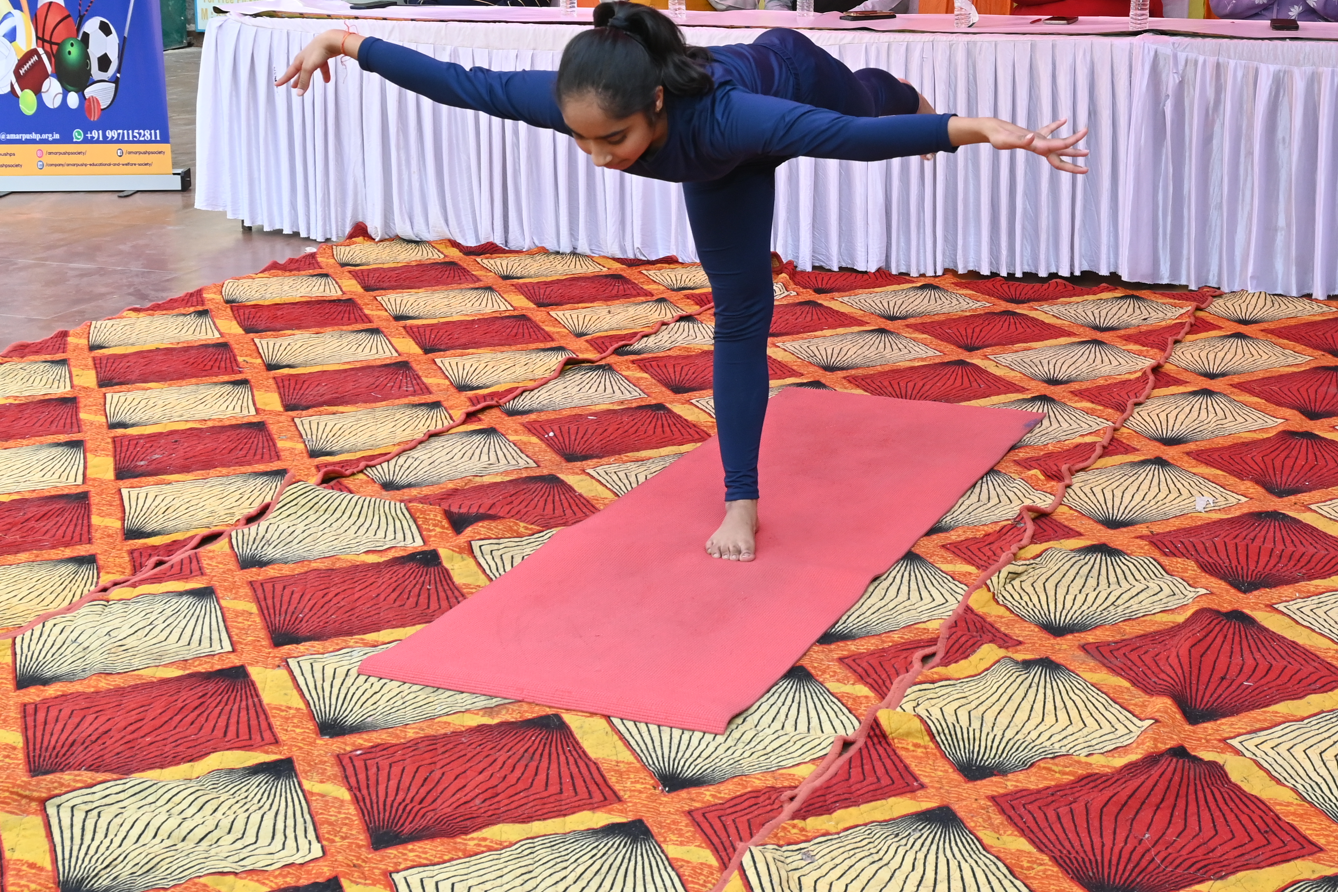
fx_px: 2060
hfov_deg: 35.8
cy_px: 165
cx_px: 830
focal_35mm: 55
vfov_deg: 24.0
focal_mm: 21.5
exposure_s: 1/250
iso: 400
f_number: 5.6
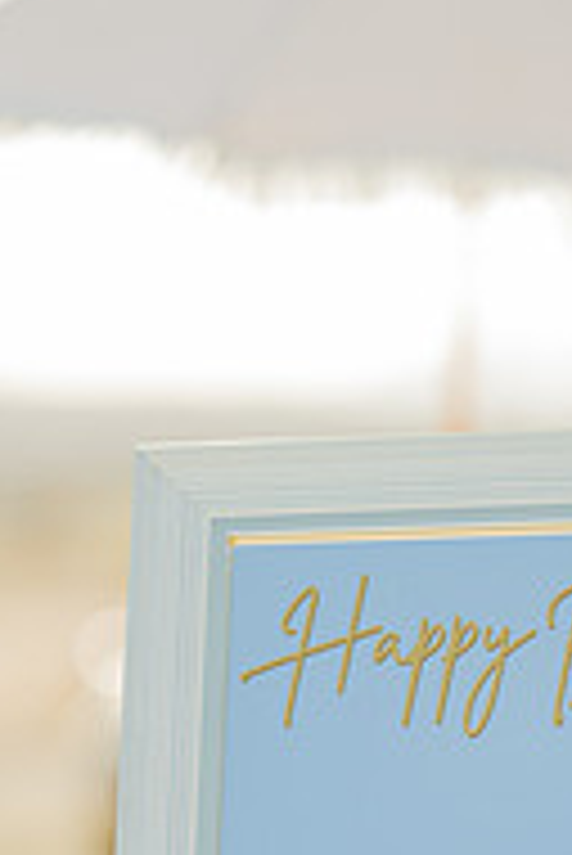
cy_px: 724
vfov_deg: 6.4
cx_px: 554
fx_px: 7612
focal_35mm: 320
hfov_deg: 4.3
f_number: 1.8
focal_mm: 135
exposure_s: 1/3200
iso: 160
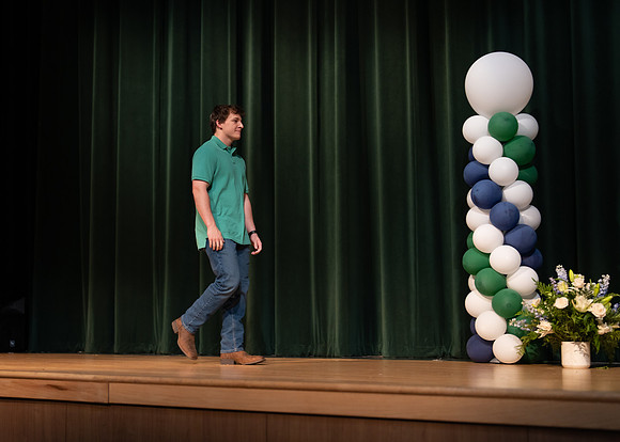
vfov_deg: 23.0
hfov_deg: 31.7
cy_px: 208
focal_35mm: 62
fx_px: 1086
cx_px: 235
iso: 500
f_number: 1.2
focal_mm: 50
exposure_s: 1/320
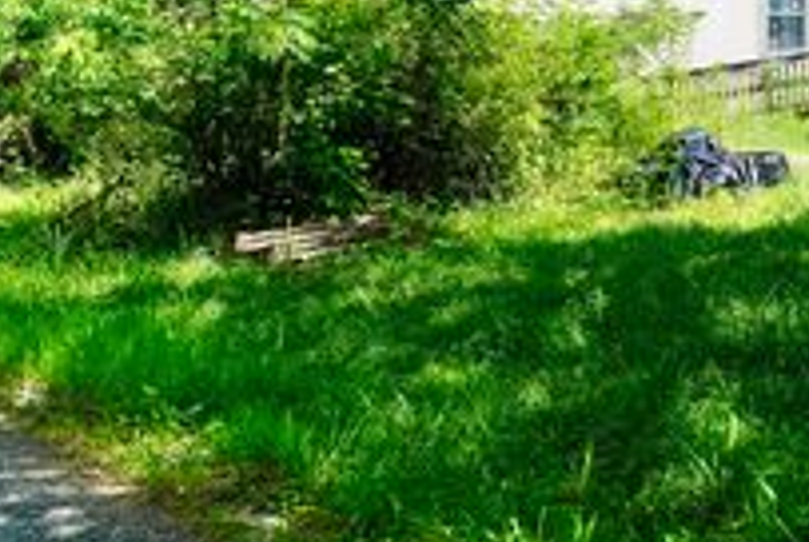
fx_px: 1935
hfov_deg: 23.1
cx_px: 697
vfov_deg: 15.7
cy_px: 22
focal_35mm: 86
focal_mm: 35
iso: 100
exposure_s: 1/200
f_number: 5
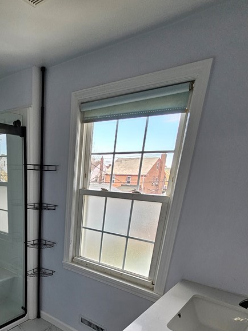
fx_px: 220
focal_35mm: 23
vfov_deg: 67.1
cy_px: 264
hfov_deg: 55.3
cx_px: 54
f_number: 2.2
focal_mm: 2.2
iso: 125
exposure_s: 1/207
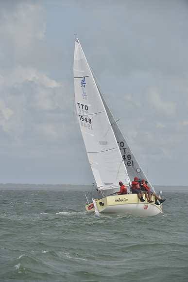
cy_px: 141
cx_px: 94
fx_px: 1566
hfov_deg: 6.9
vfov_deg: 10.3
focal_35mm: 200
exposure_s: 1/1250
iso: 400
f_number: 8
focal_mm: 200
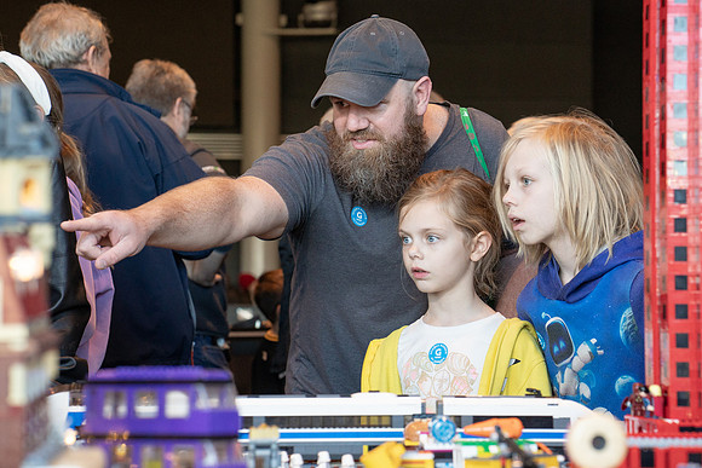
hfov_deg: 21.3
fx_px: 1863
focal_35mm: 96
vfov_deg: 14.3
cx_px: 387
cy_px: 210
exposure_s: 1/250
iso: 2000
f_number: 5.6
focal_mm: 85
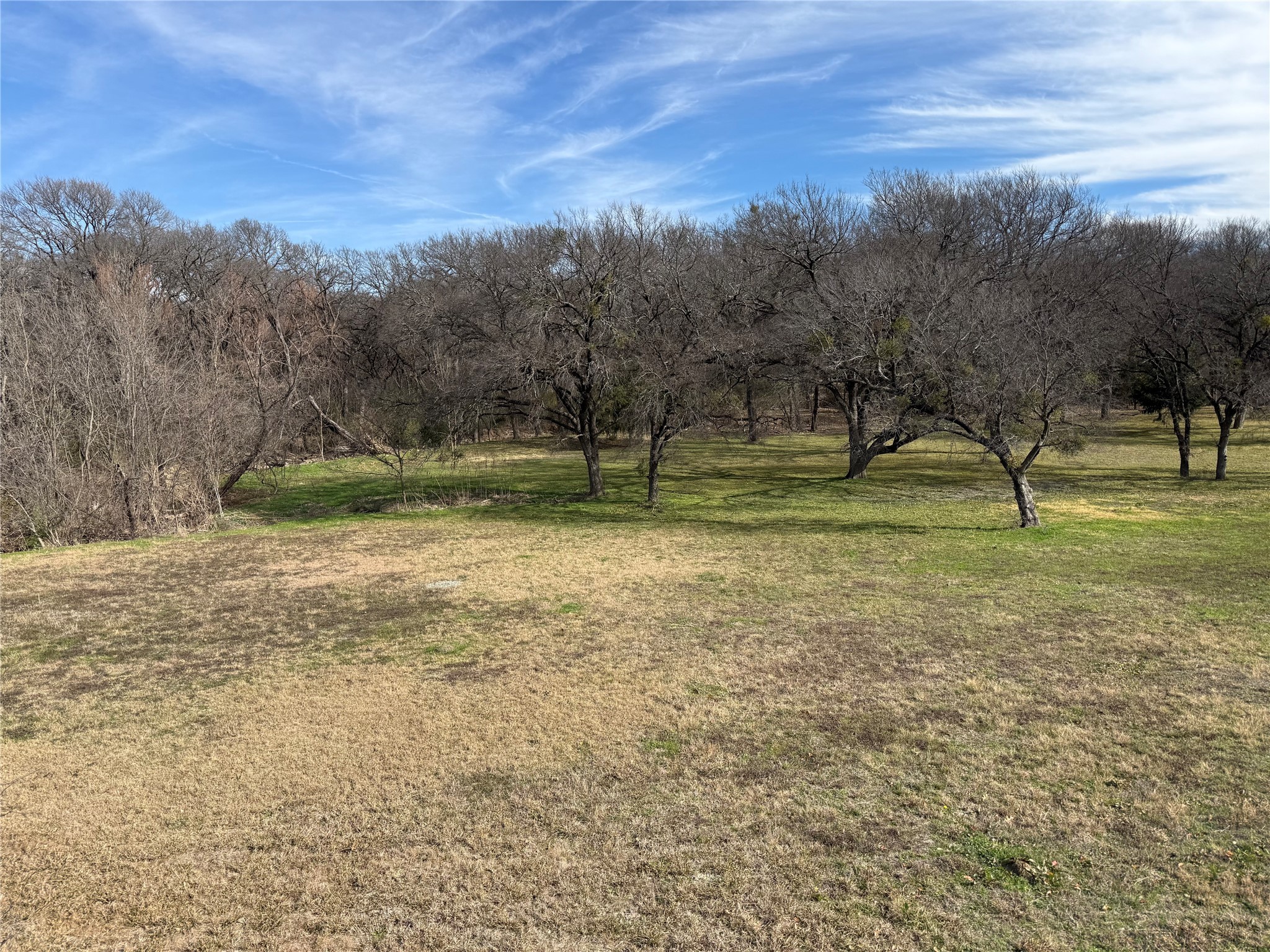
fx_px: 881
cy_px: 476
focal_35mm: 24
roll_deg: +0.6
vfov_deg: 56.8
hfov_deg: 71.6
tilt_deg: -4.6
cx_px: 635
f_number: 1.78
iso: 80
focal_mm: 6.76
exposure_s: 1/3425
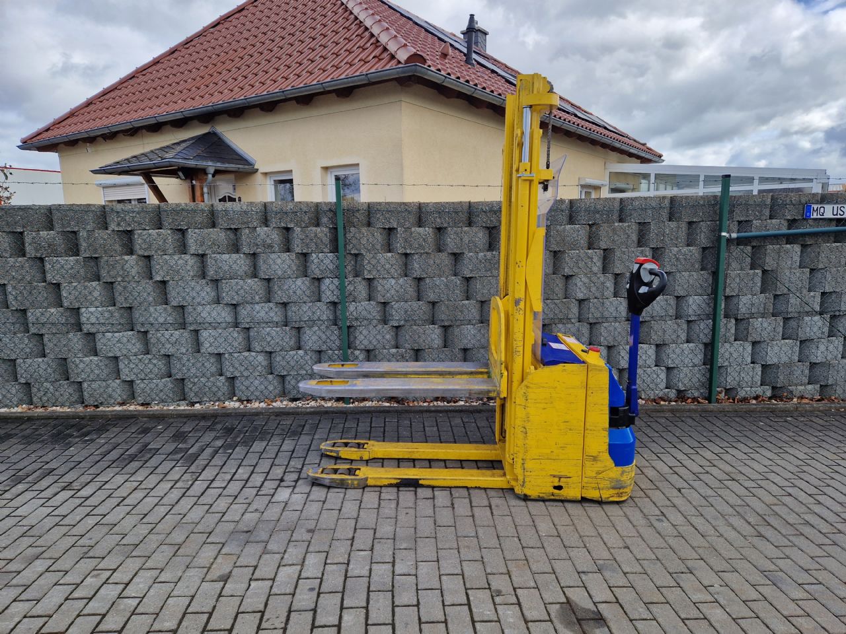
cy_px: 317
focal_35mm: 23
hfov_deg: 73.9
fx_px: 562
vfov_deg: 58.9
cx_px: 423
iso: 50
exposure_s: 1/764
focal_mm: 5.4
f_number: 1.8
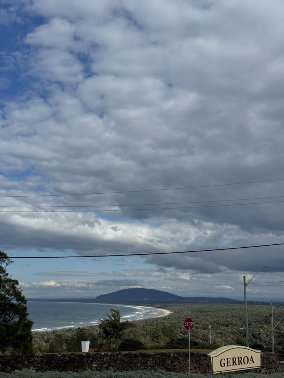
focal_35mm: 48
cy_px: 189
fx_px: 525
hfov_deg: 30.3
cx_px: 142
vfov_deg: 39.7
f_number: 1.78
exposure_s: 1/10526
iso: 64
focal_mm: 6.76
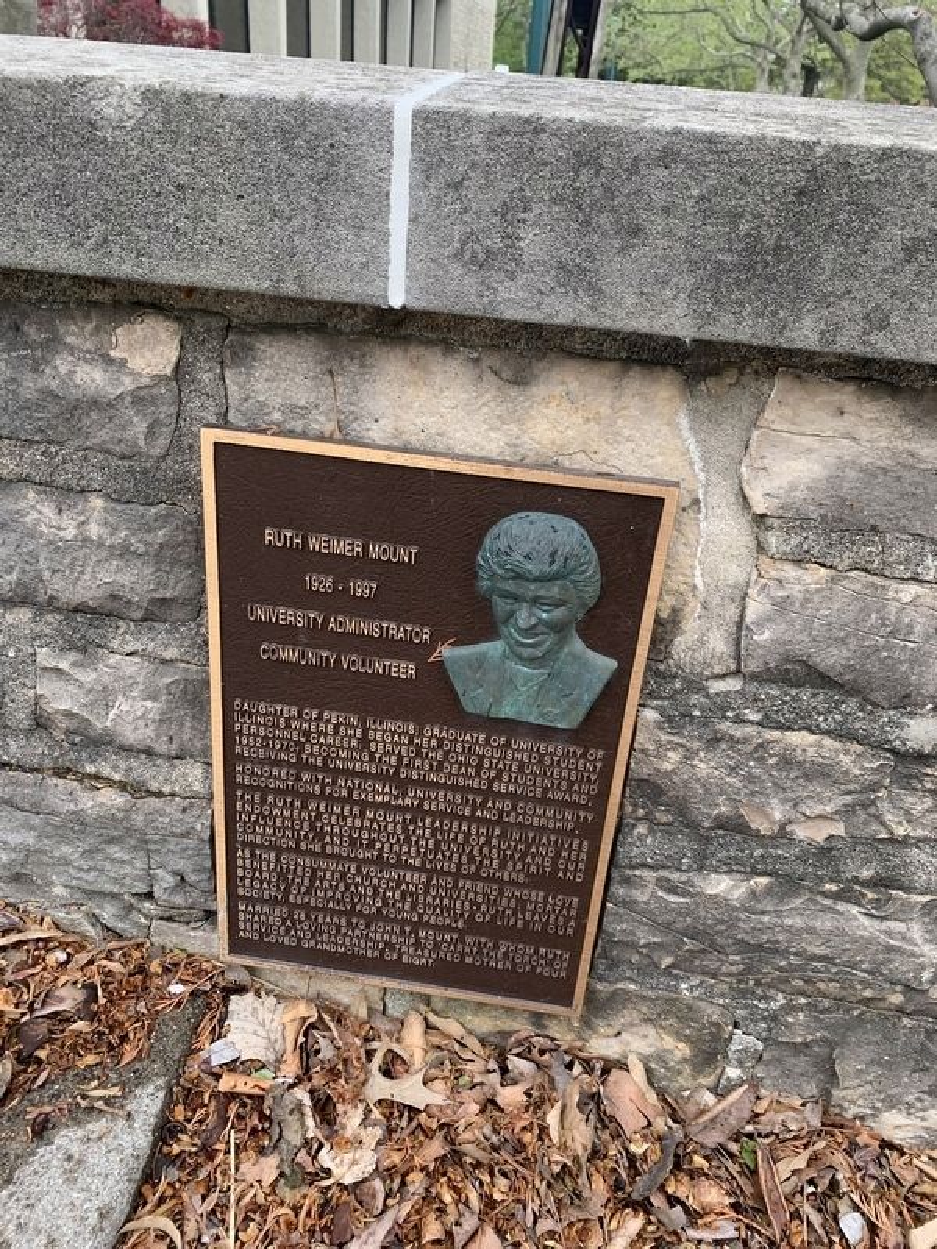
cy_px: 624
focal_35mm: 26
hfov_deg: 53.1
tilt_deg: -28.9
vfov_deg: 67.3
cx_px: 468
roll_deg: -2.8
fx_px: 938
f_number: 1.8
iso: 25
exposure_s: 1/122
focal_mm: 4.25
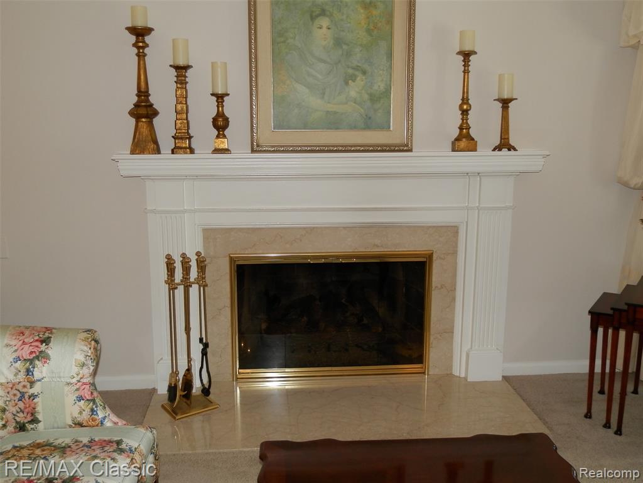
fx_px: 632
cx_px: 322
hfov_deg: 54.0
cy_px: 242
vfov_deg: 41.8
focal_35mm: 34
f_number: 3.3
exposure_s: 1/40
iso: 100
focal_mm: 6.1
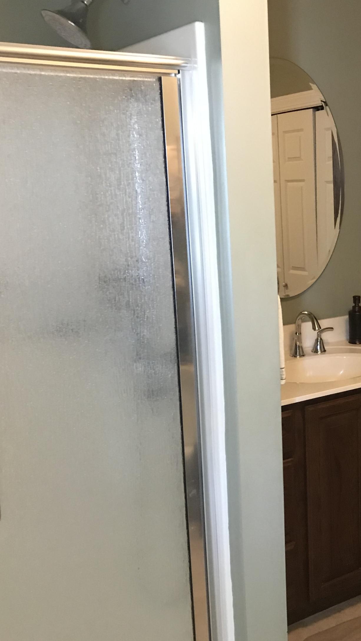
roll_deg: +0.8
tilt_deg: -11.0
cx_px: 347
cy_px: 324
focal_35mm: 42
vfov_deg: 48.4
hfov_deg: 27.0
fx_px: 715
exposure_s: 1/5
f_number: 1.8
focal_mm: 3.99
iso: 80
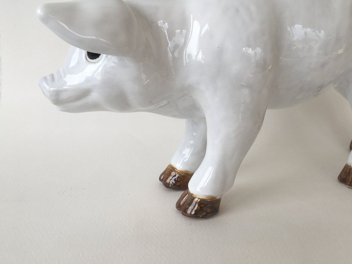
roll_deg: -1.2
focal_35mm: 37
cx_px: 218
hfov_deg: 49.7
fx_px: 376
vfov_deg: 38.4
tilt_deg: -15.0
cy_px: 98
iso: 25
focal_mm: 4.15
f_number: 2.2
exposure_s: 1/390
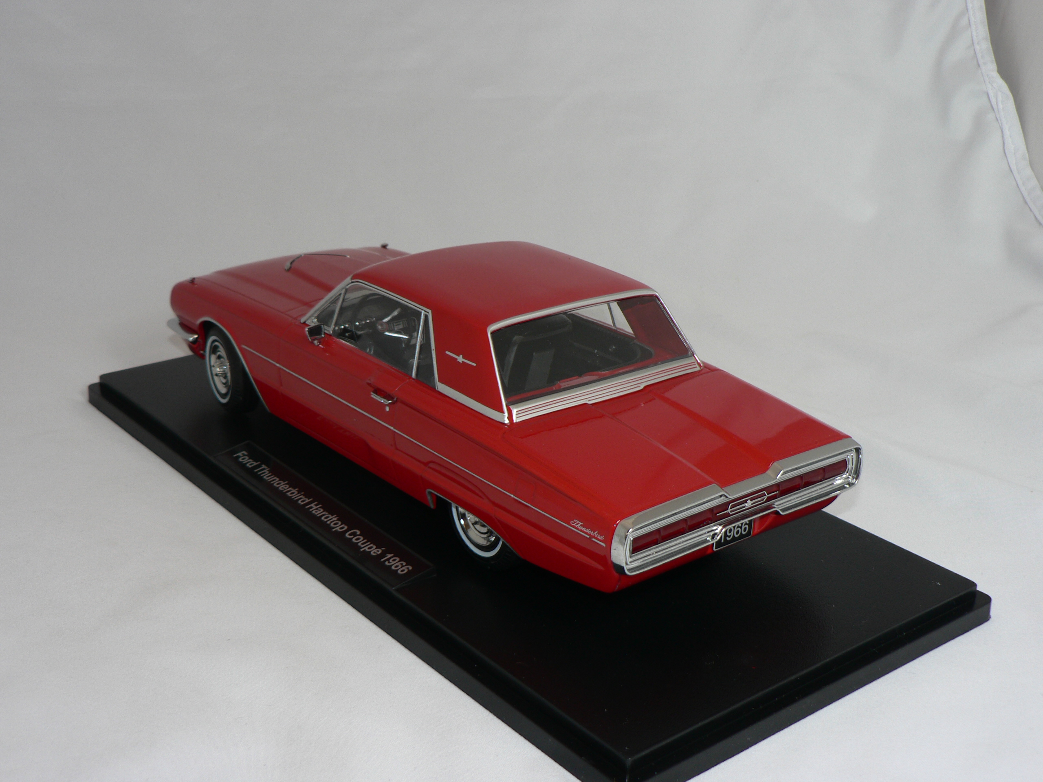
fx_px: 1386
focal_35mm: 46
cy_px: 391
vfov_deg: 31.5
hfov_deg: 41.2
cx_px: 522
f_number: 2.8
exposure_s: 1/60
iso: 80
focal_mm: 7.7
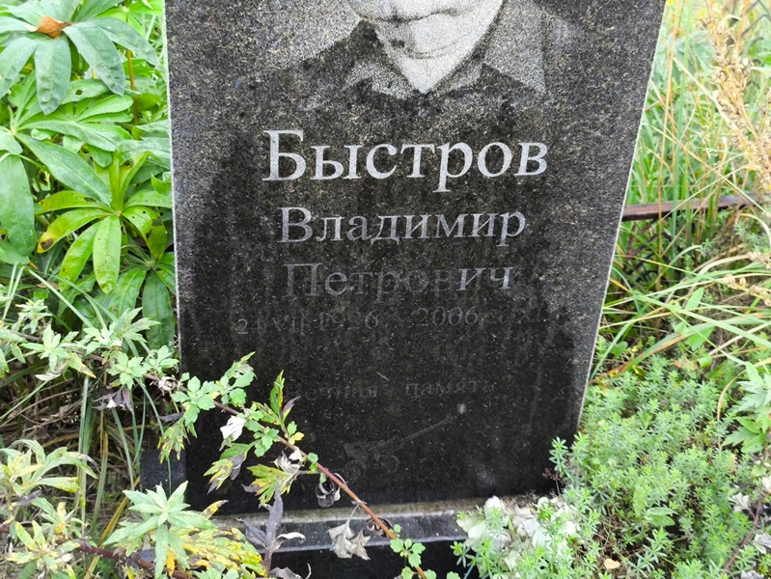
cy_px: 290
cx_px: 386
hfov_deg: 38.2
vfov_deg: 29.1
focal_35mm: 50
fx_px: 1114
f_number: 1.7
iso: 100
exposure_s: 1/60
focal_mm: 4.71
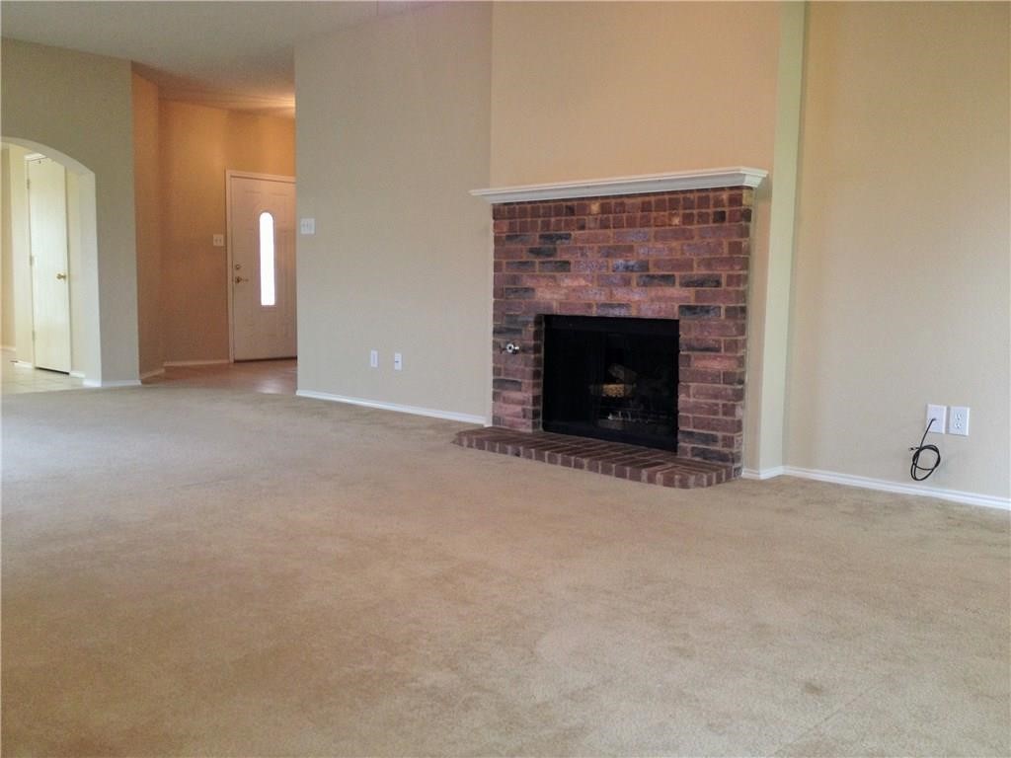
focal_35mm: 35
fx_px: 1022
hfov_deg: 52.6
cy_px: 379
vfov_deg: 40.7
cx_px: 506
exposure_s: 1/20
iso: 100
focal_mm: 4.28
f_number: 2.4
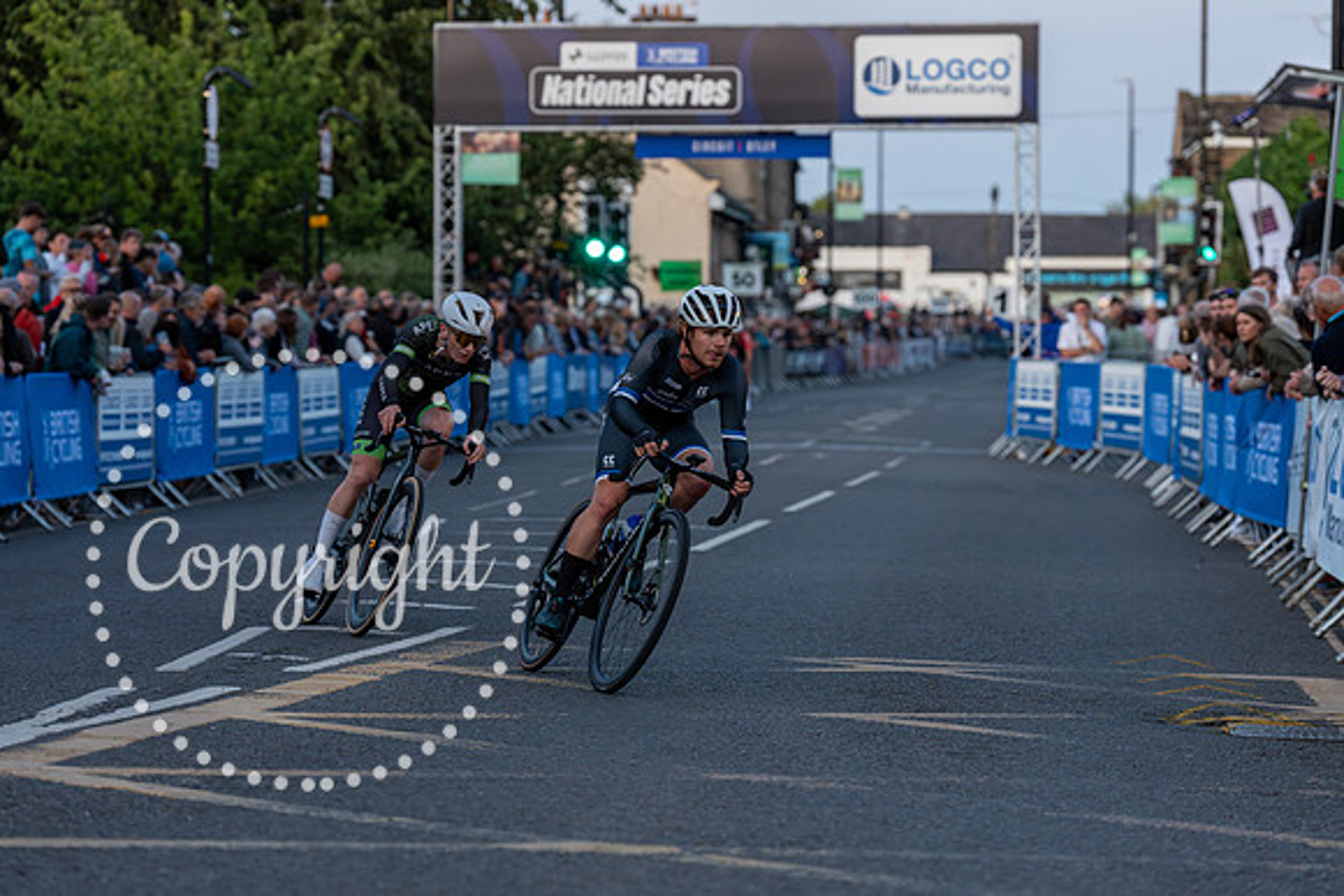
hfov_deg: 17.3
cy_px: 448
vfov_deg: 11.6
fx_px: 4406
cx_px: 672
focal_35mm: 118
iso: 2500
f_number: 3.5
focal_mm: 118
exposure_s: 1/800
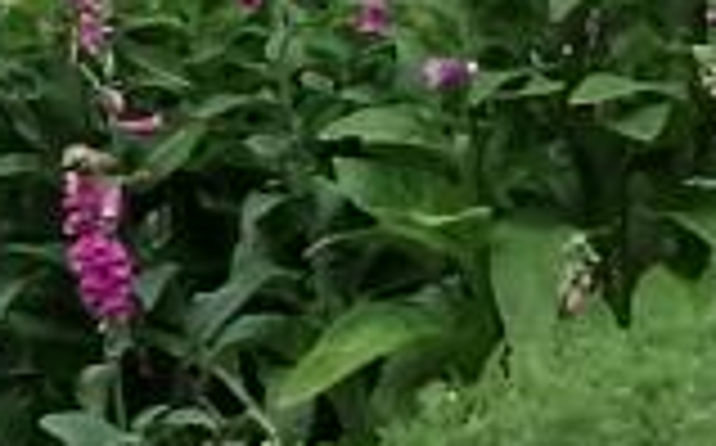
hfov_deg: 5.6
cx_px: 1810
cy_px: 315
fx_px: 7056
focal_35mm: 362
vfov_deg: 3.6
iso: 64
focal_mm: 3.62
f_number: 1.8
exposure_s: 1/100
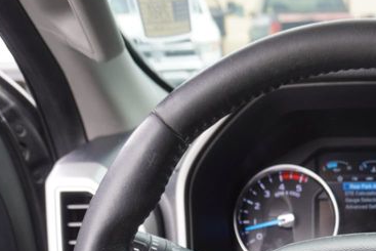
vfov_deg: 18.9
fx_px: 700
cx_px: 403
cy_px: 320
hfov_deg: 27.7
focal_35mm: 67
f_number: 4
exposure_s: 1/60
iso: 160
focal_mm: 16
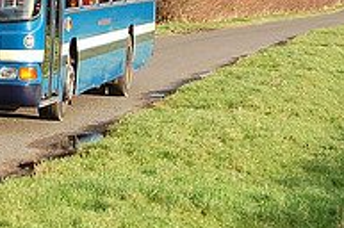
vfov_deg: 5.8
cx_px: -59
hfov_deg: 8.7
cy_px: -28
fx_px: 2232
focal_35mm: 234
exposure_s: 1/800
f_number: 5.6
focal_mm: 52
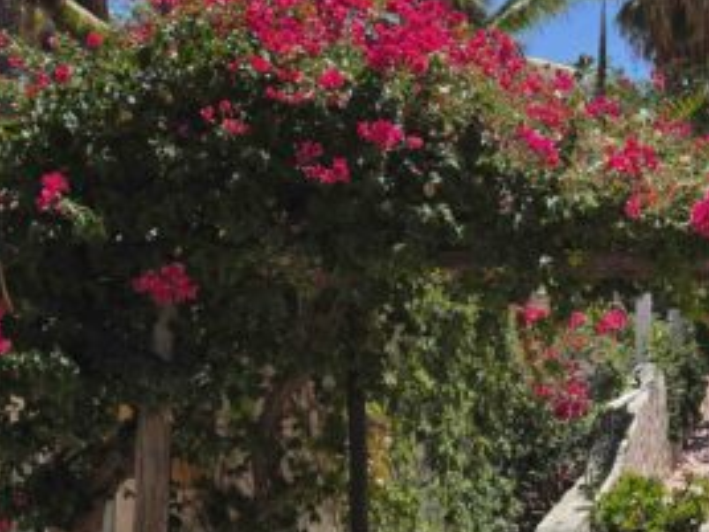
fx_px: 1352
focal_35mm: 66
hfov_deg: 27.8
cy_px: 394
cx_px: 696
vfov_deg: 22.1
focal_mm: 5.4
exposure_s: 1/5129
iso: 80
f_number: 1.8
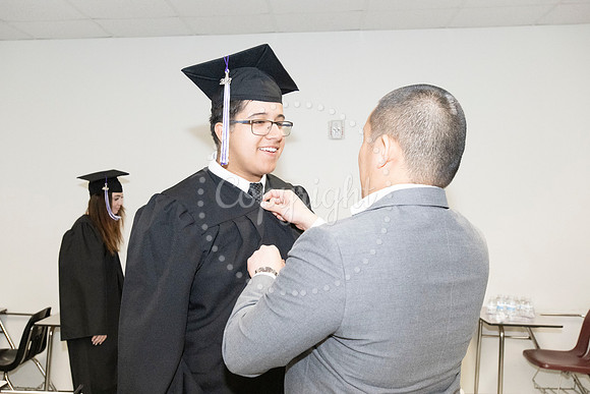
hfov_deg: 54.4
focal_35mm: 35
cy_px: 197
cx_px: 295
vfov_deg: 37.9
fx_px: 574
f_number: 8
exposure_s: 1/200
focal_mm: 35
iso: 6400
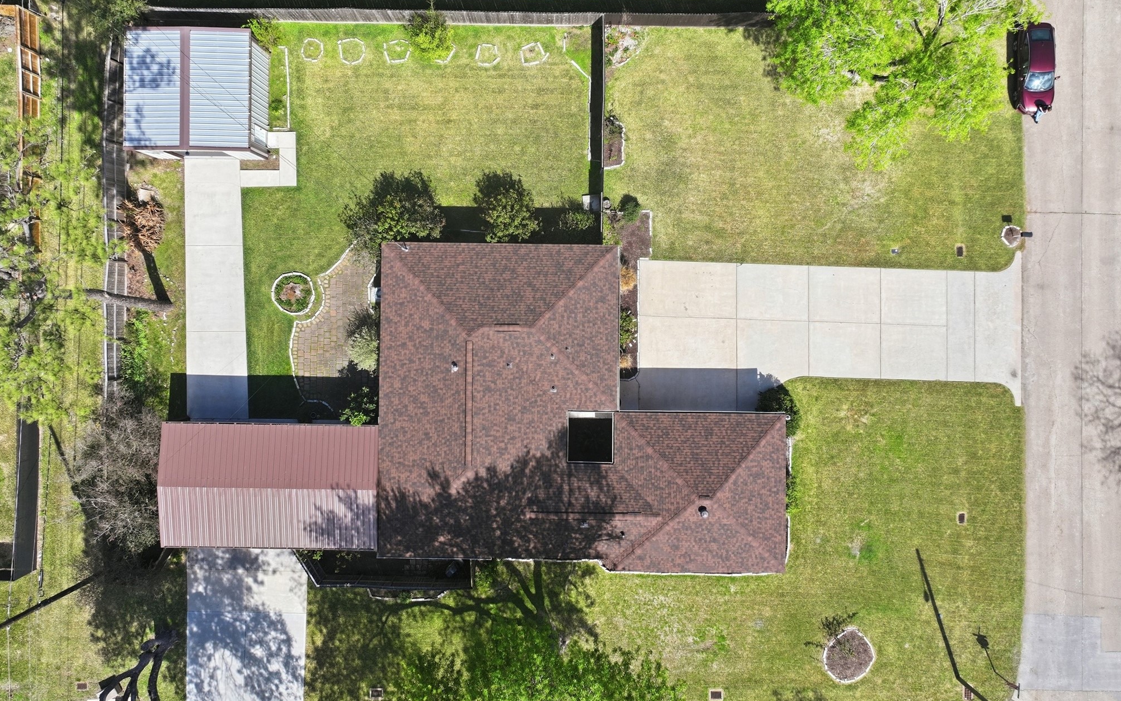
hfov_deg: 70.4
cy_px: 301
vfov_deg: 47.5
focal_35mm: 26
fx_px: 794
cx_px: 563
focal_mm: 12.3
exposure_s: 1/1600
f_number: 2.8
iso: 100
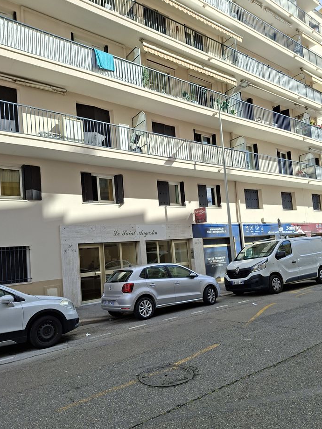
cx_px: 162
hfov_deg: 54.9
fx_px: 310
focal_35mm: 25
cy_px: 230
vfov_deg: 69.3
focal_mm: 5.54
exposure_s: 1/1949
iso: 40
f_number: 1.8
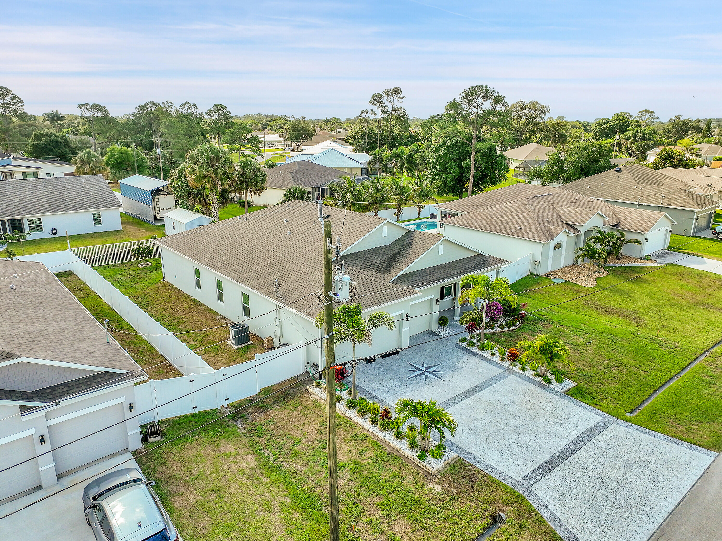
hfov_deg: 71.6
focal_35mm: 24
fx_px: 500
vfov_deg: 56.8
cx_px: 361
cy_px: 270
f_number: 2.8
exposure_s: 1/2500
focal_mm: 12.29
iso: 320
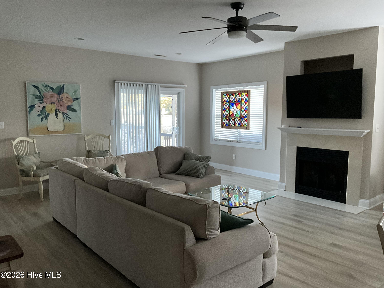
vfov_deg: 48.2
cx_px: 192
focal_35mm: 29
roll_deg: +0.1
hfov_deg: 61.7
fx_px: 322
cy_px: 144
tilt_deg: -6.7
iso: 320
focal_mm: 3
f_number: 1.8
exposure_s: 1/45
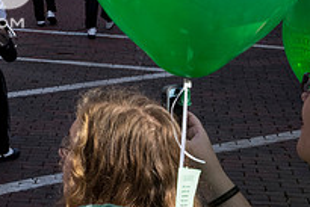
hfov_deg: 16.7
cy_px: -31
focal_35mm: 116
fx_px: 1000
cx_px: -80
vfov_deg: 11.6
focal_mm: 27
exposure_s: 1/320
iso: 400
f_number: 11
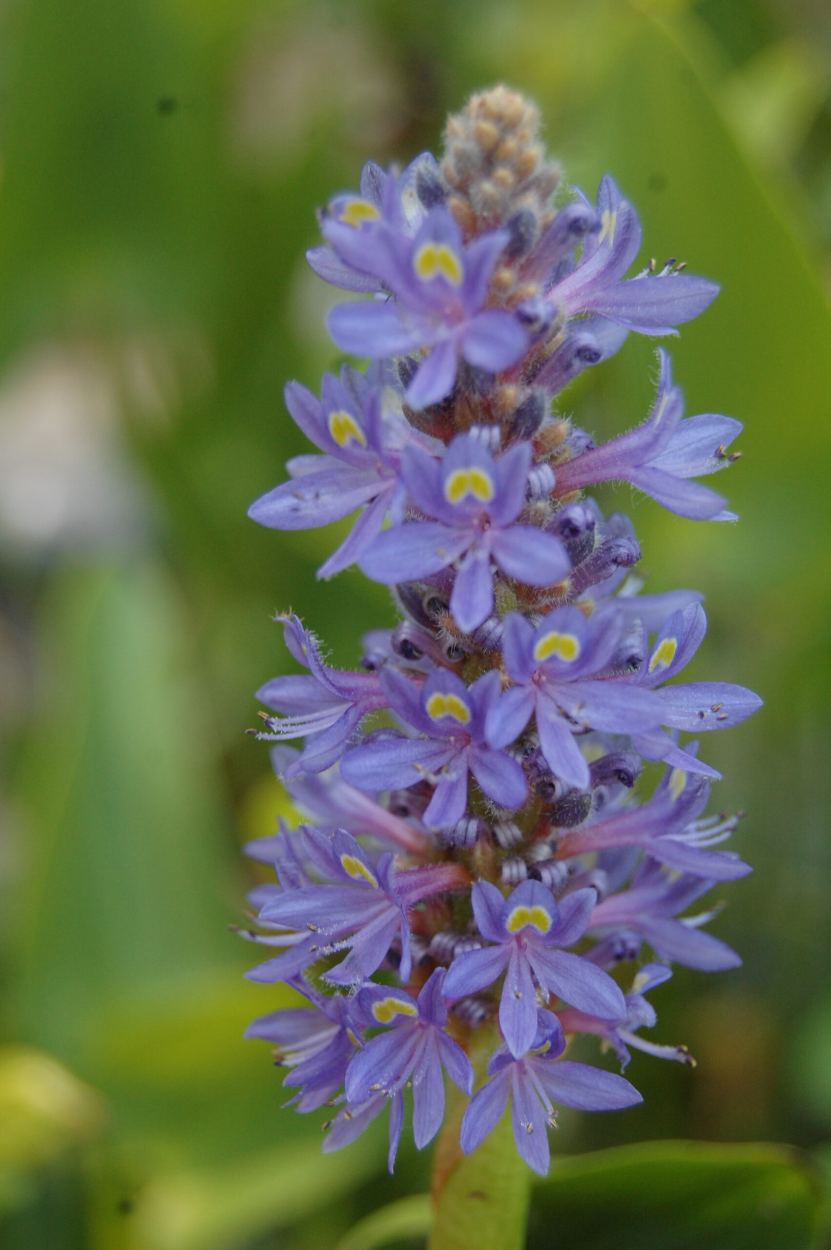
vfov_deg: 24.6
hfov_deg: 16.5
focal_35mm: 82
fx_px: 2862
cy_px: 625
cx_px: 416
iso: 560
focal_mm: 55
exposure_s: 1/125
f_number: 5.6
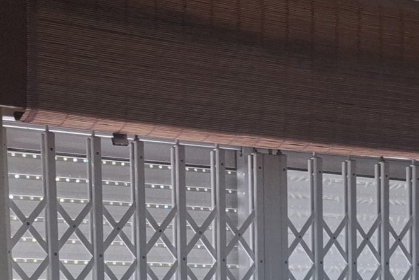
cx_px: 195
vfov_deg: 13.8
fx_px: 1071
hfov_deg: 22.1
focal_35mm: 92
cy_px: 436
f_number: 1.8
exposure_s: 1/100
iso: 64
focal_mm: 5.54
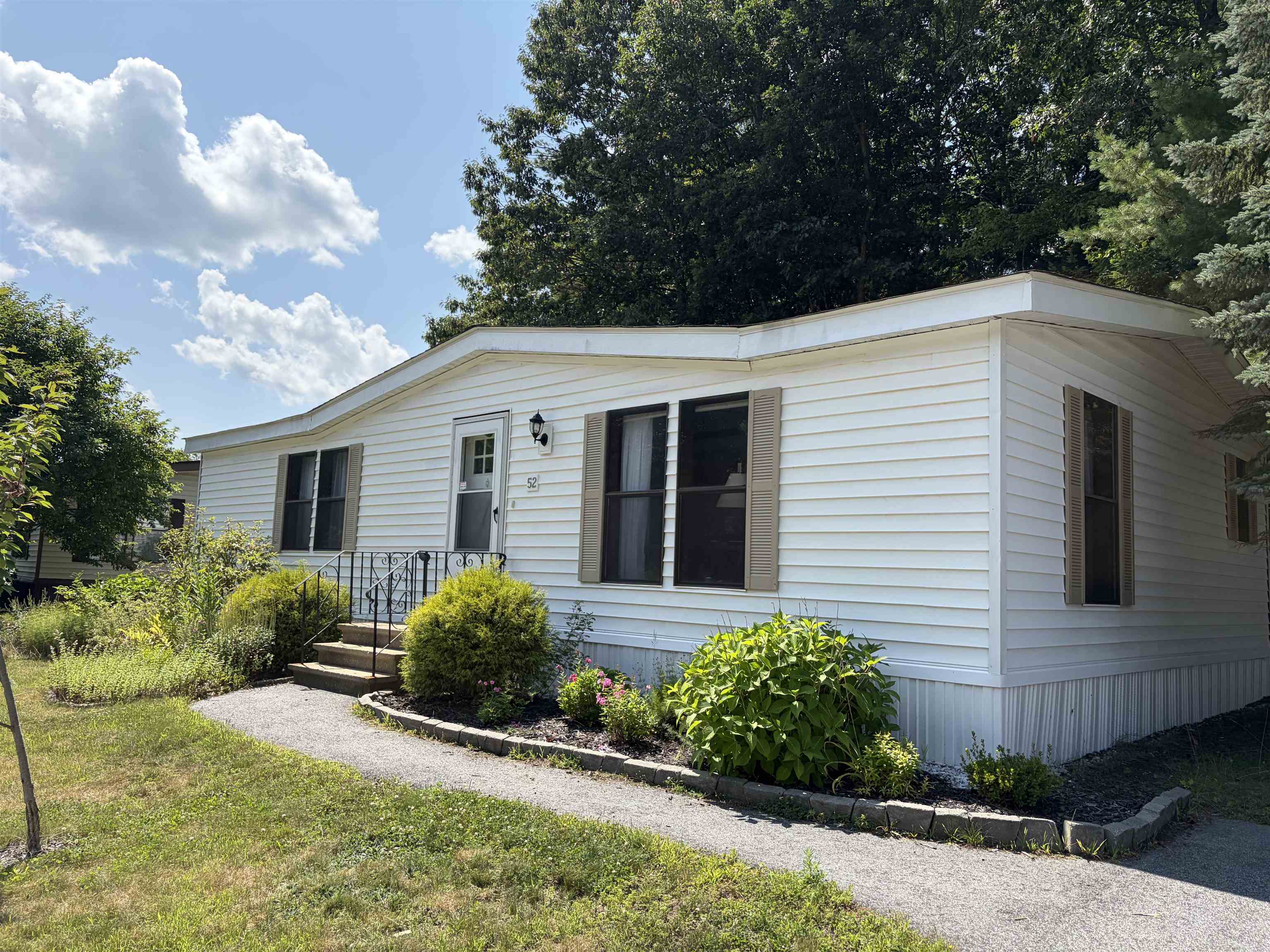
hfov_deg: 67.3
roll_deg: -1.4
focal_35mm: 26
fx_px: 954
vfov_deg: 53.1
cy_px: 476
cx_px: 635
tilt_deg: +6.0
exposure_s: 1/4065
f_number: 1.6
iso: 64
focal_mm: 5.96
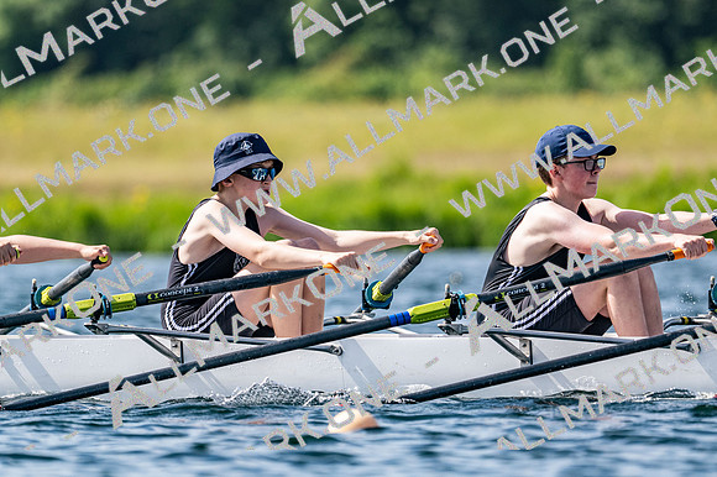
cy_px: 238
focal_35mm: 600
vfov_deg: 2.3
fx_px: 11943
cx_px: 358
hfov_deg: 3.4
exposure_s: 1/2500
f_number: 4.5
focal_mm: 400
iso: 250
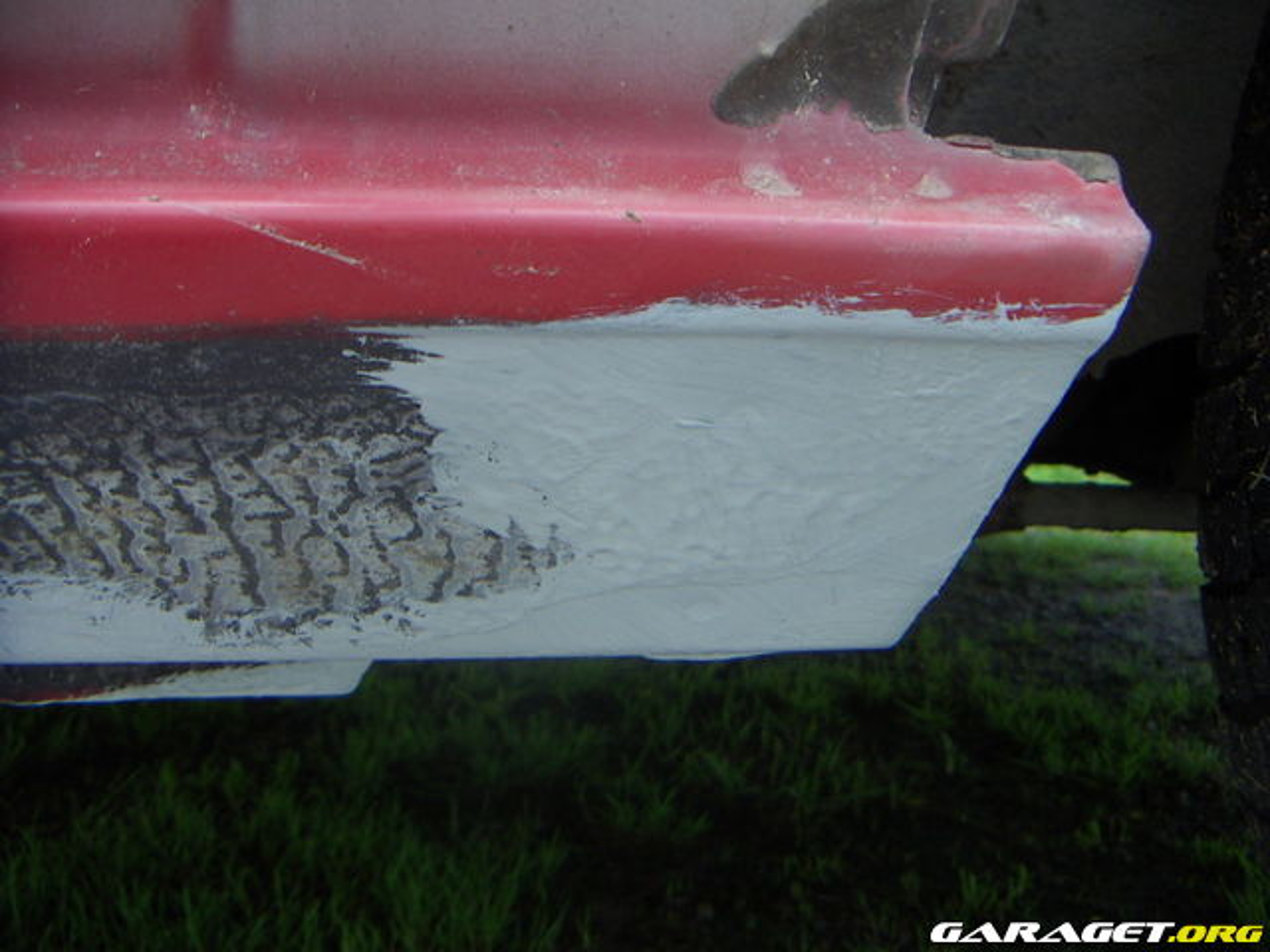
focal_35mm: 36
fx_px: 1321
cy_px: 476
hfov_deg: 51.4
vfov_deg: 39.7
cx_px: 635
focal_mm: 4.7
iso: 50
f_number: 2.8
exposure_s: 1/80
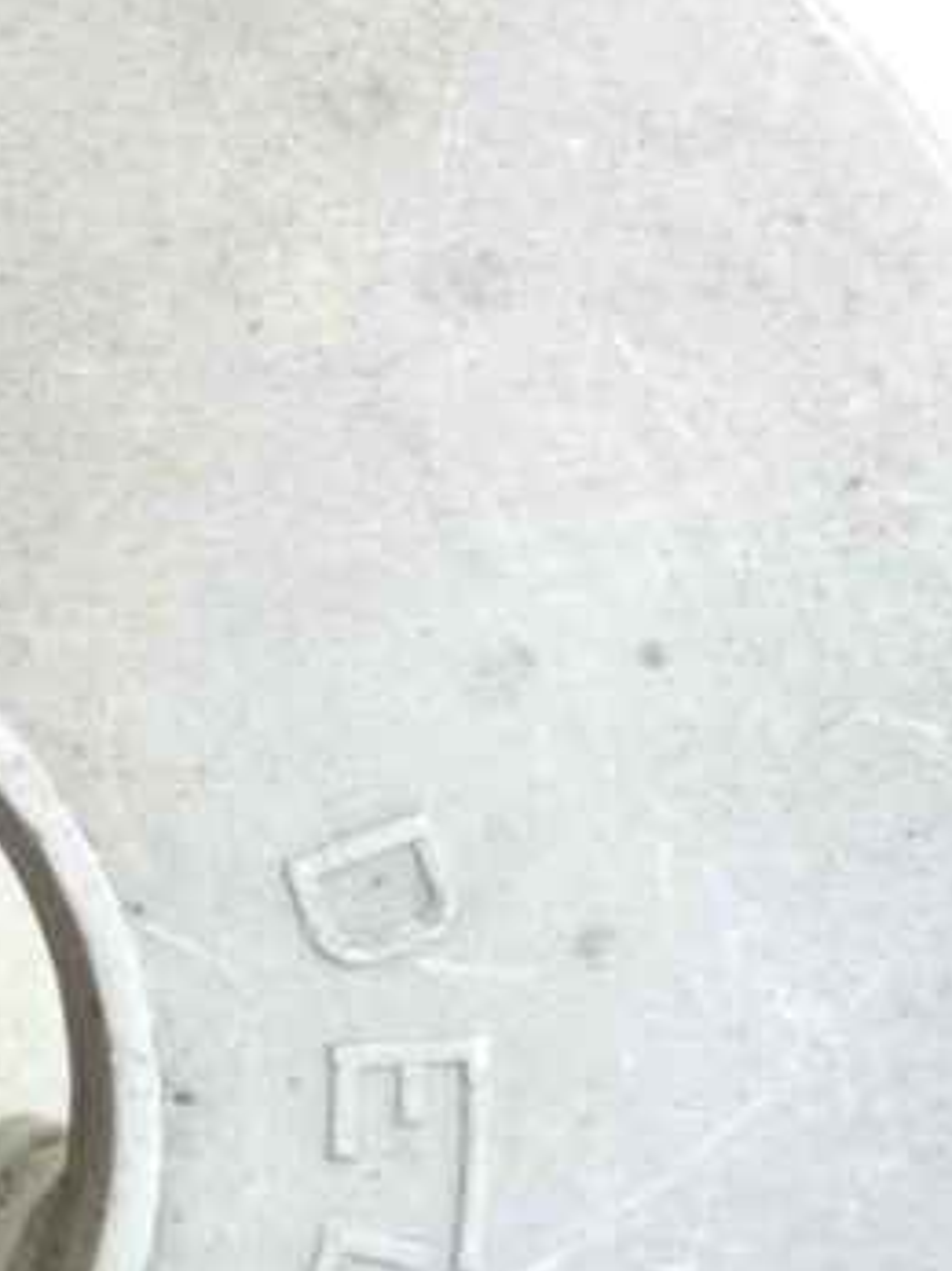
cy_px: 646
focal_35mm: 81
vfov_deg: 24.1
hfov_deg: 16.7
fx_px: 2972
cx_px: -417
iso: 80
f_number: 3.3
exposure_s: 1/13
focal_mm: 4.1
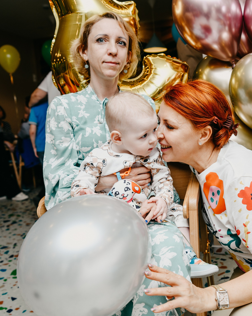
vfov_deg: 47.9
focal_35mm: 38
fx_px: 354
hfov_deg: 38.5
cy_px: 162
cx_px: 177
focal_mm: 26
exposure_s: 1/160
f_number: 3.5
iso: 125
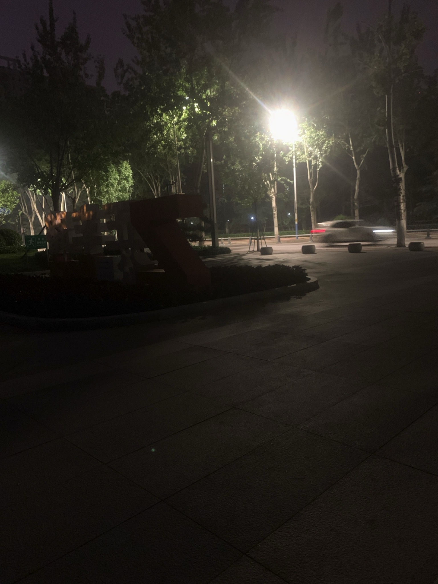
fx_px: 439
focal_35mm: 26
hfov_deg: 53.1
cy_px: 292
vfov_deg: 67.3
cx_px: 219
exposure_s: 1/14
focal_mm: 4.25
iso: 800
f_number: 1.8
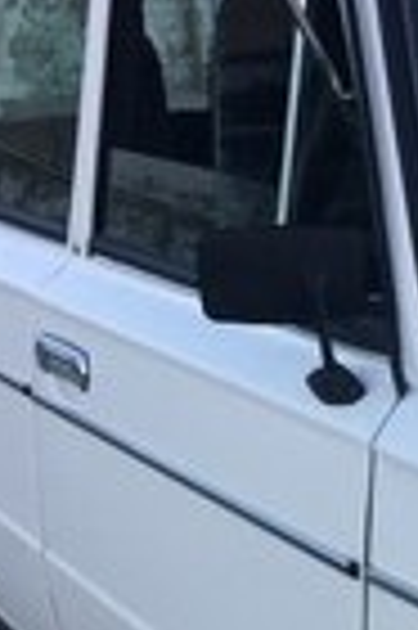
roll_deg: +0.4
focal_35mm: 107
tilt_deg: -25.1
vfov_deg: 17.9
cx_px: 378
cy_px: 814
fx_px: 1868
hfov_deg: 12.7
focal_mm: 4.15
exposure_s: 1/398
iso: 32
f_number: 2.2
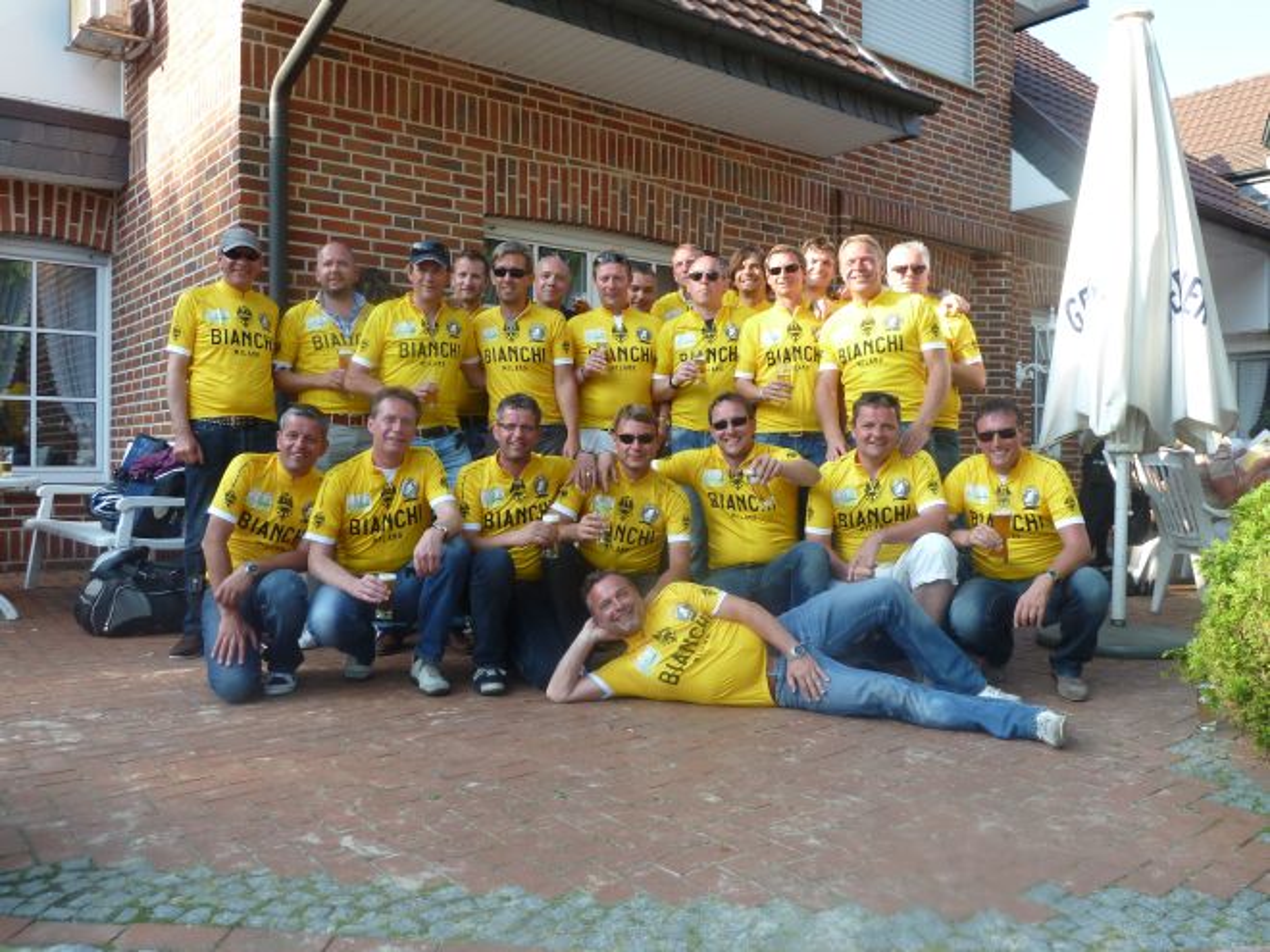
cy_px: 476
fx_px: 1064
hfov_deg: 61.7
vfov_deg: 48.2
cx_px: 635
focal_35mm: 29
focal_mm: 4.7
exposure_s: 1/125
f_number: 4
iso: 80
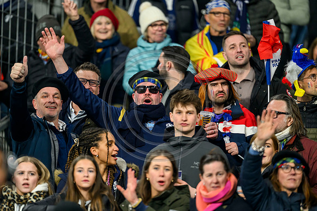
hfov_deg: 5.2
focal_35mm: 400
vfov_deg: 3.4
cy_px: 106
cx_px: 158
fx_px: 3523
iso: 3200
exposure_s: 1/2000
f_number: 2.8
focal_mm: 400
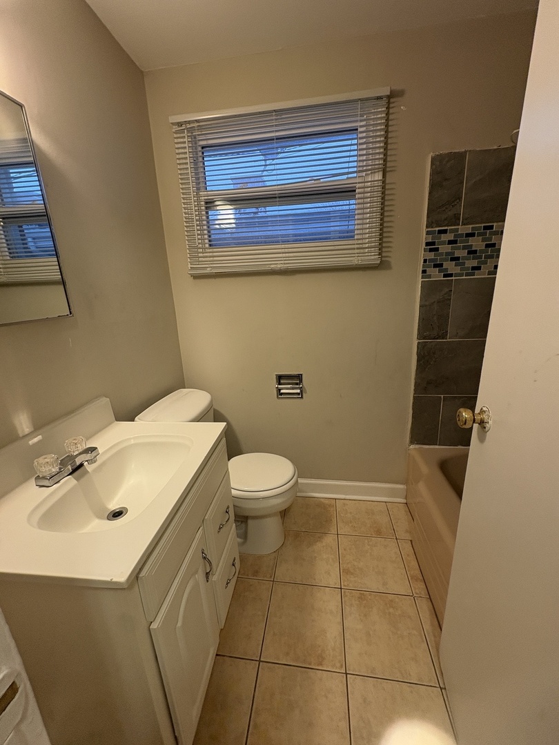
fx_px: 301
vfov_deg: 102.1
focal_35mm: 14
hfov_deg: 85.7
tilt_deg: -14.1
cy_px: 372
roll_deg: +2.7
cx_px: 280
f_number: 2.2
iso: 250
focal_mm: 2.22
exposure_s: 1/60
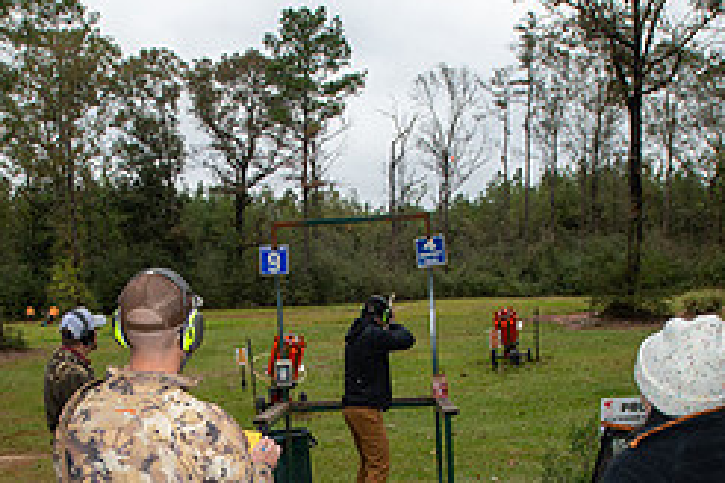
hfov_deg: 48.1
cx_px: 280
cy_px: 489
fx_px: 805
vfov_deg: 30.9
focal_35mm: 40
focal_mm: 17
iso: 320
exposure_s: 1/250
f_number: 5
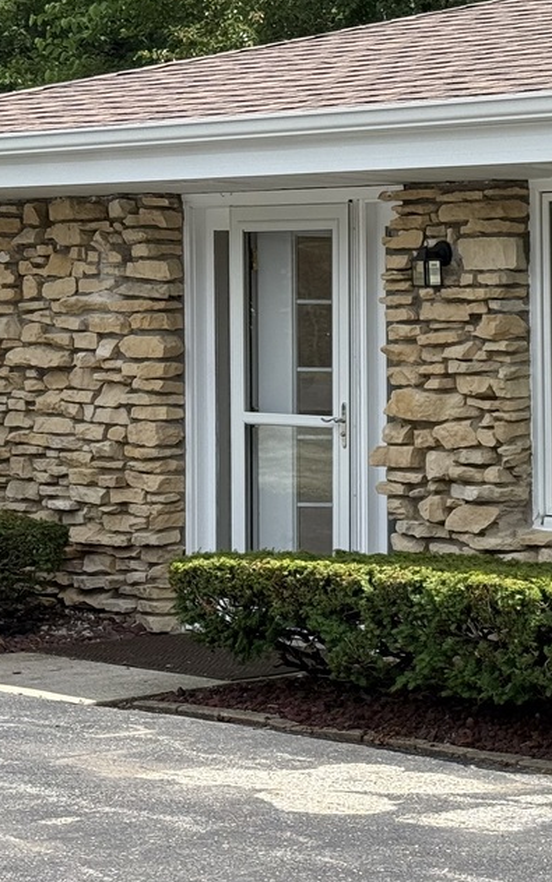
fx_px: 2792
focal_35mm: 116
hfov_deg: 10.9
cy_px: 514
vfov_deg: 18.0
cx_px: 812
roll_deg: -1.5
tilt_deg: -4.2
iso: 100
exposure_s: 1/3891
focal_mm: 6.76
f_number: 1.78
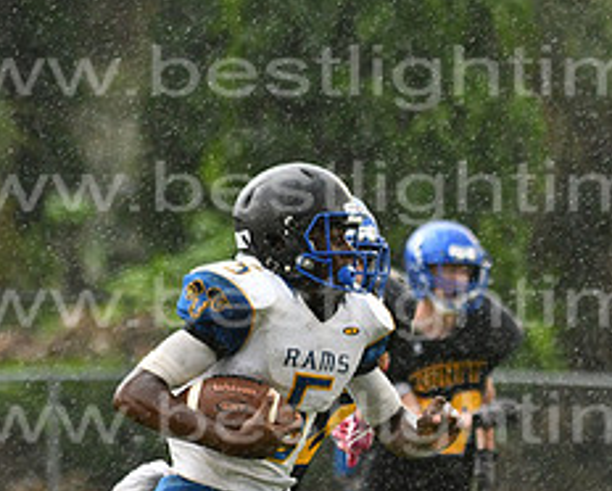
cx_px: 506
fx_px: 8919
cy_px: 482
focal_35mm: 492
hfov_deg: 3.9
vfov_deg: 3.1
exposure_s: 1/1000
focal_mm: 140
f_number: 3.5
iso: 1000
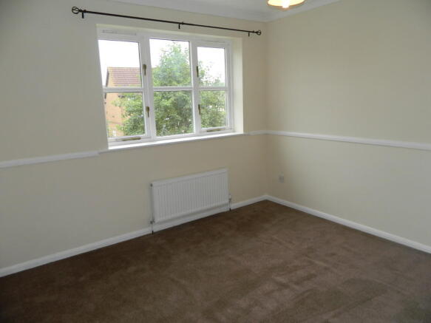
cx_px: 216
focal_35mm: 25
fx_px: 311
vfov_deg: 54.9
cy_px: 162
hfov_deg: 69.4
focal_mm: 4.5
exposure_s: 1/100
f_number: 3.1
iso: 80
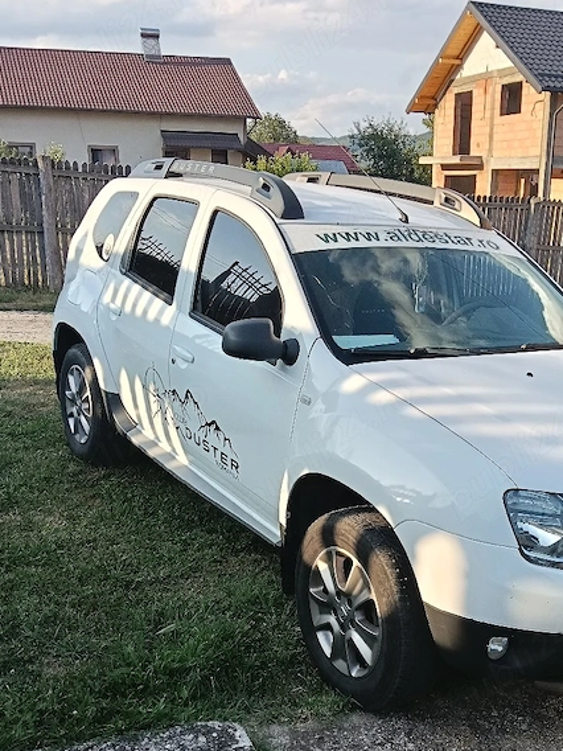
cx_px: 379
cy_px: 480
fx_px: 824
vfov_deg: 48.4
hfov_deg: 37.3
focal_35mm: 38
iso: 50
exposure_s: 1/263
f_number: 1.8
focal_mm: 3.98
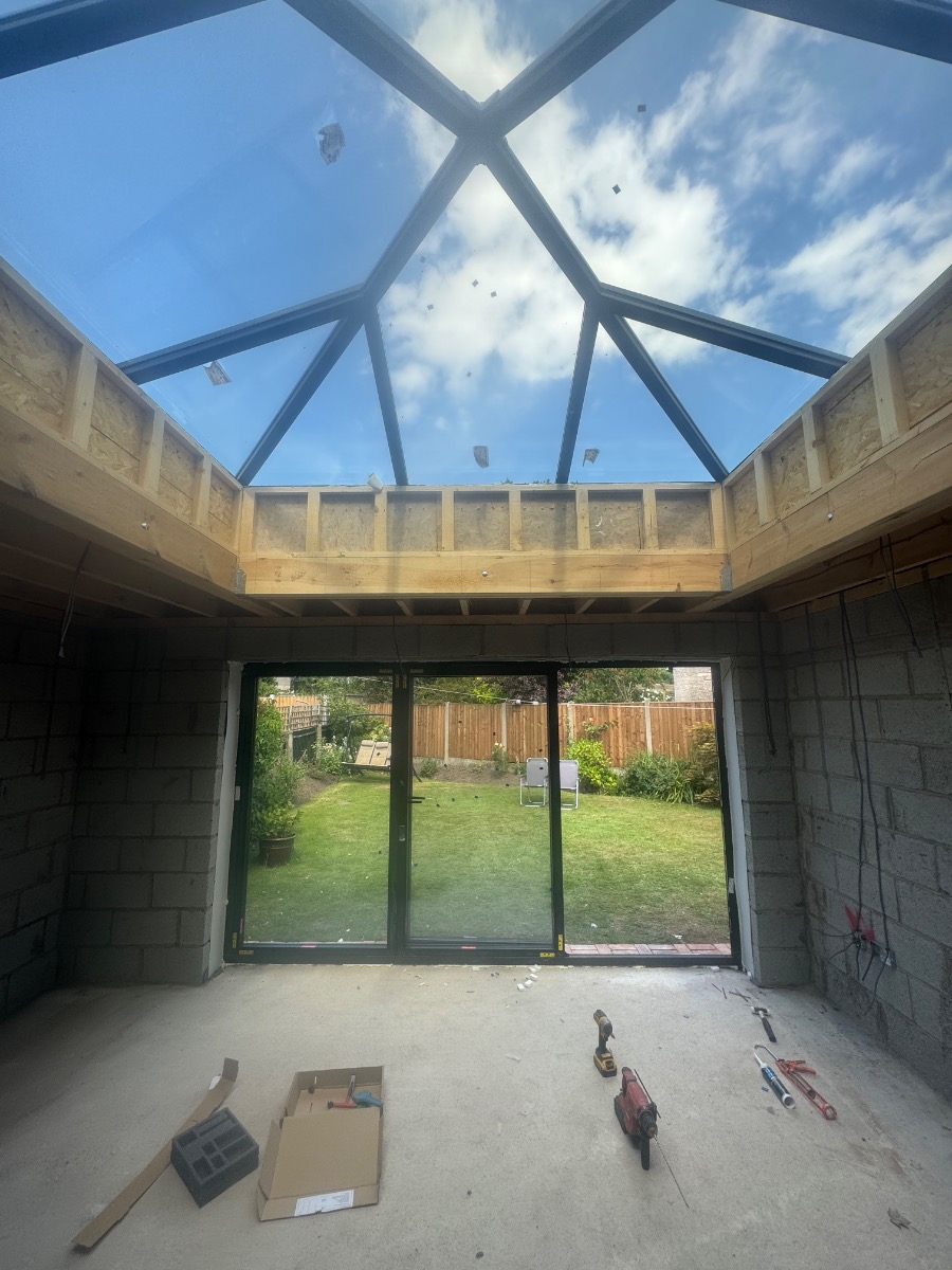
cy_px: 635
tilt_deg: +9.6
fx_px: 513
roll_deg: -0.7
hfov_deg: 85.7
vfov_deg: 102.1
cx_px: 476
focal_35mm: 14
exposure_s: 1/430
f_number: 2.2
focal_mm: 2.22
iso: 40
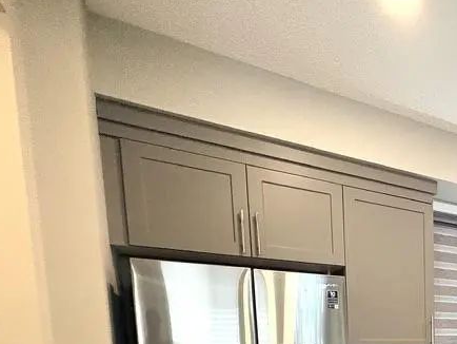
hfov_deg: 41.3
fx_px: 436
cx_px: 526
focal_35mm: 33
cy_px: 384
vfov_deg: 36.1
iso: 640
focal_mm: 2.22
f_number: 2.2
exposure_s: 1/60
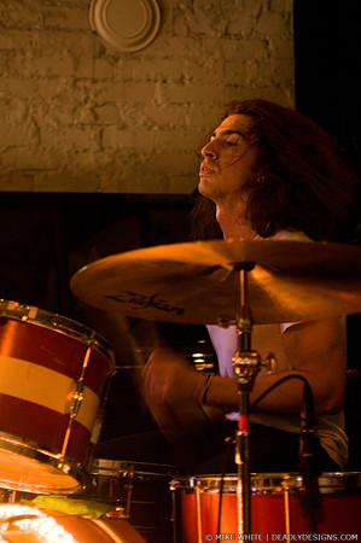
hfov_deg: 13.0
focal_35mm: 105
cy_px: 272
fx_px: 1583
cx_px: 180
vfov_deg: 19.5
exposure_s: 1/60
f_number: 3.2
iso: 800
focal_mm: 70
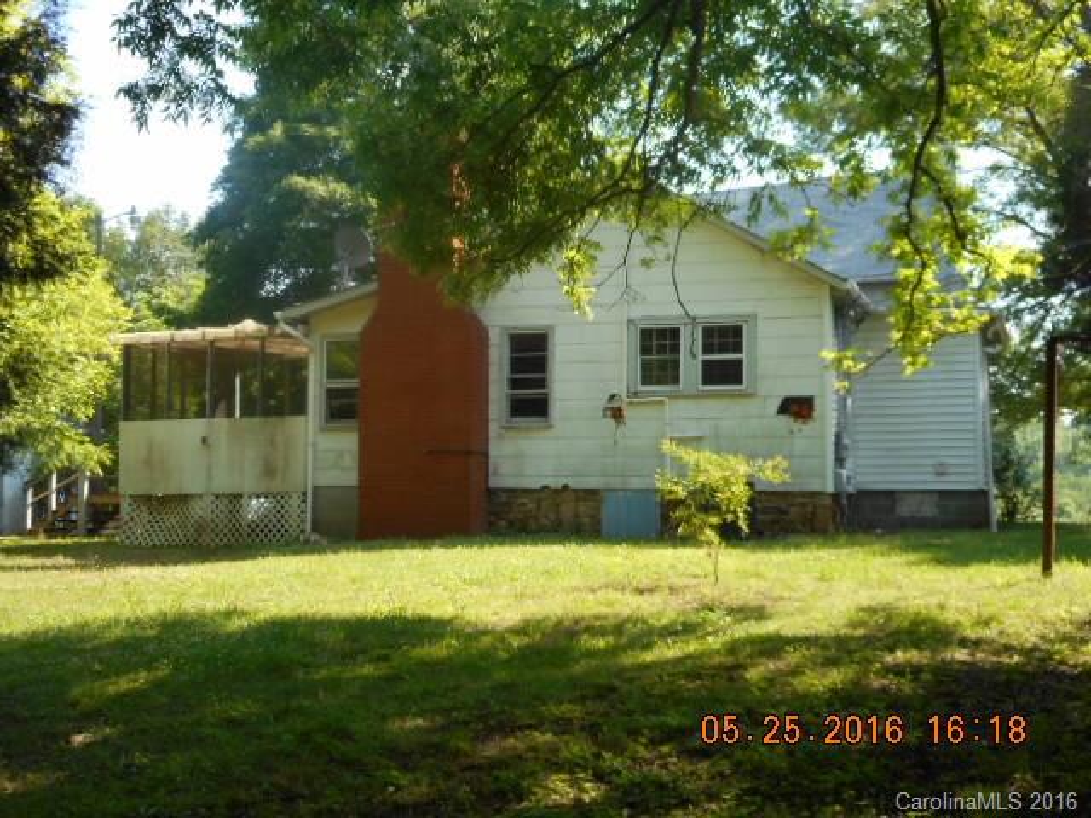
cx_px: 546
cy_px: 409
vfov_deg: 32.9
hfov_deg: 42.9
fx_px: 1387
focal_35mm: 44
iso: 80
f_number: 4.7
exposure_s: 1/100
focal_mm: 7.9
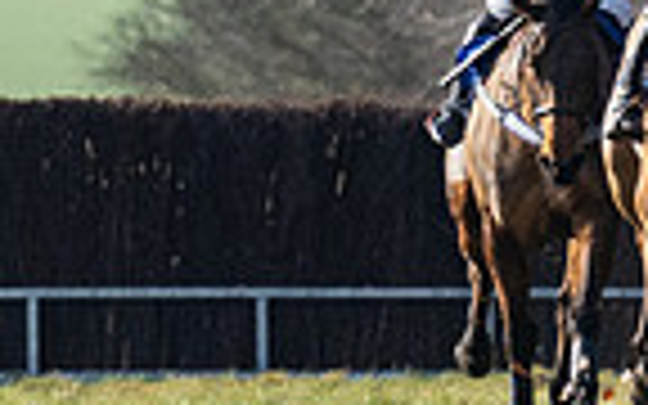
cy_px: 370
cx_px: 1100
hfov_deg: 1.0
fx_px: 37598
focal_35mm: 2129
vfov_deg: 0.6
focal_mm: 200
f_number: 5
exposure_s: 1/1600
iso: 400
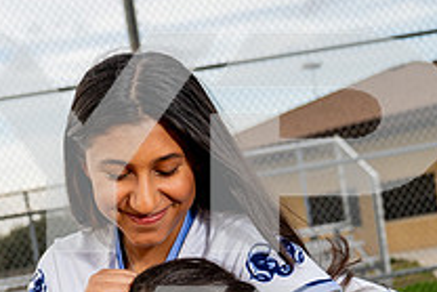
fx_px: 1154
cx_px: 176
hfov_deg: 21.4
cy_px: 398
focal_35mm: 95
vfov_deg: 13.8
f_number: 4
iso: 80
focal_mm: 34
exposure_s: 1/250
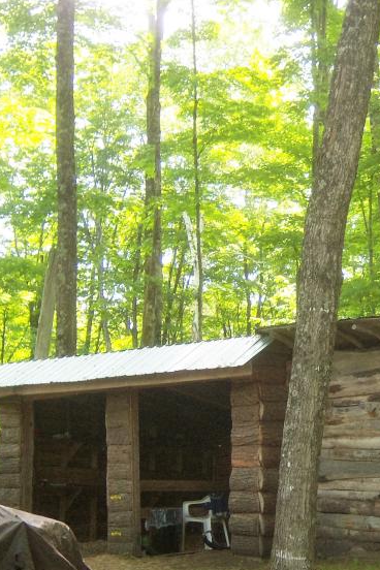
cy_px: 379
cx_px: 441
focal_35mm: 81
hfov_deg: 16.3
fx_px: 1282
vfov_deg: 24.9
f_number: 2.8
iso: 80
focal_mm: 8.9
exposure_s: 1/80
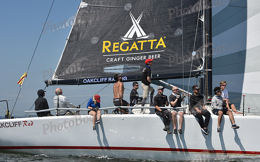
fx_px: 581
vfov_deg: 15.9
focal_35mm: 82
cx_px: 142
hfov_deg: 25.2
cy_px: 87
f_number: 9
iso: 250
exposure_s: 1/1250
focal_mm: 70
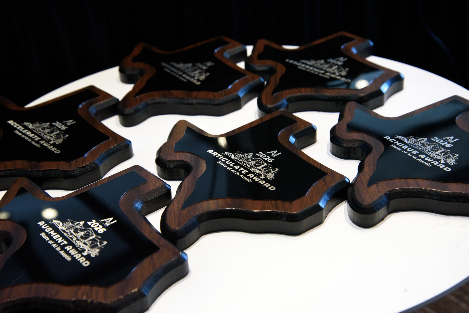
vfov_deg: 21.9
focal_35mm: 62
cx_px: 234
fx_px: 808
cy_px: 156
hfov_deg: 32.4
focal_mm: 62
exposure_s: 1/160
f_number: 8
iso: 1600
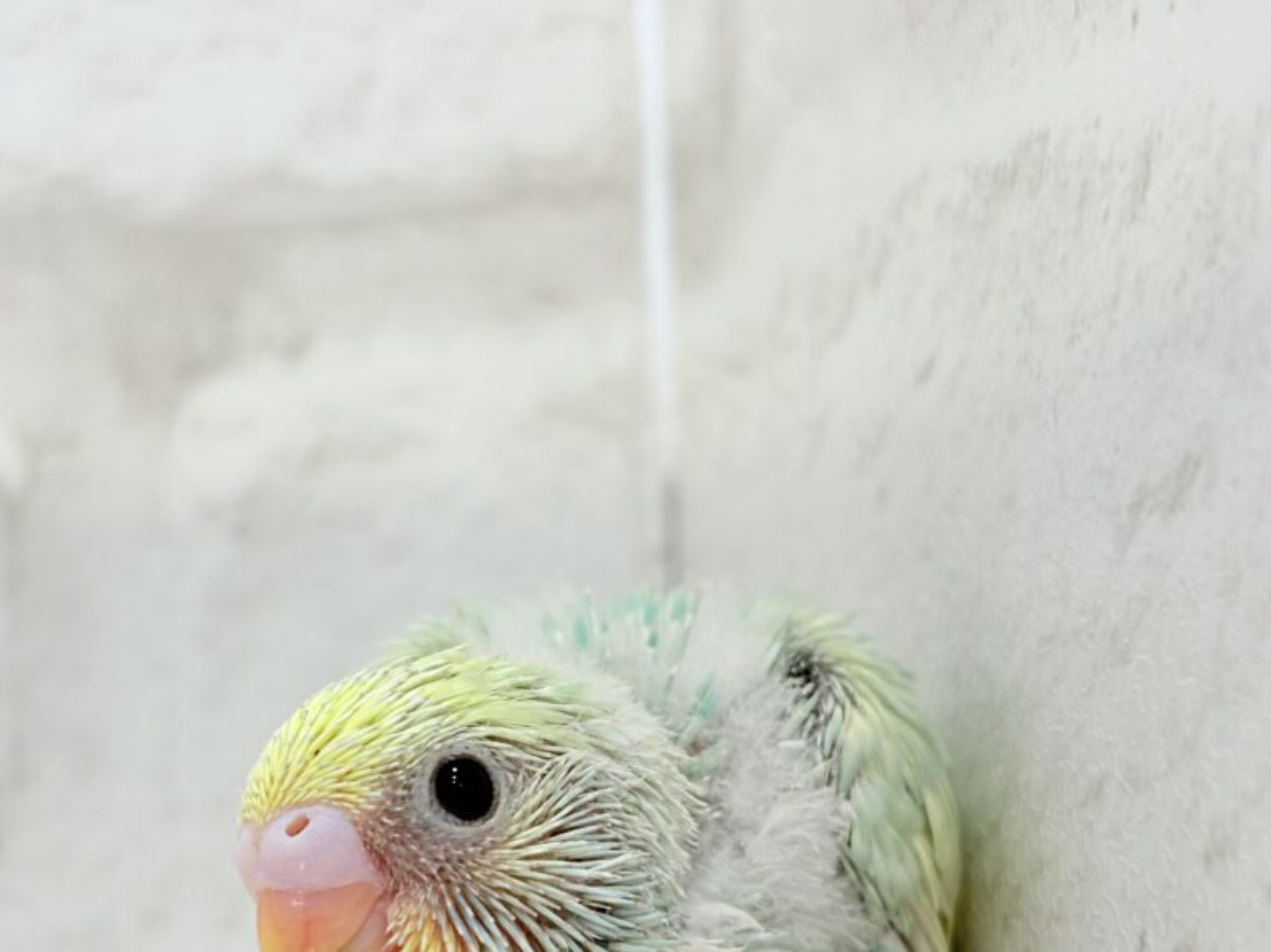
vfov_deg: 18.6
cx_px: 486
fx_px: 2900
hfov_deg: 24.7
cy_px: 685
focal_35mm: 79
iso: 40
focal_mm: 5.96
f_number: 1.6
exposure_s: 1/50
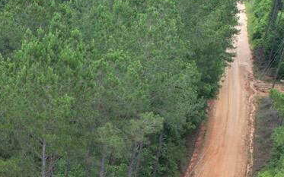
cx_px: -52
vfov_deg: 15.6
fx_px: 596
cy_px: 264
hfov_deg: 24.4
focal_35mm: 77
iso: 100
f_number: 2.8
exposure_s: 1/320
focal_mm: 8.4
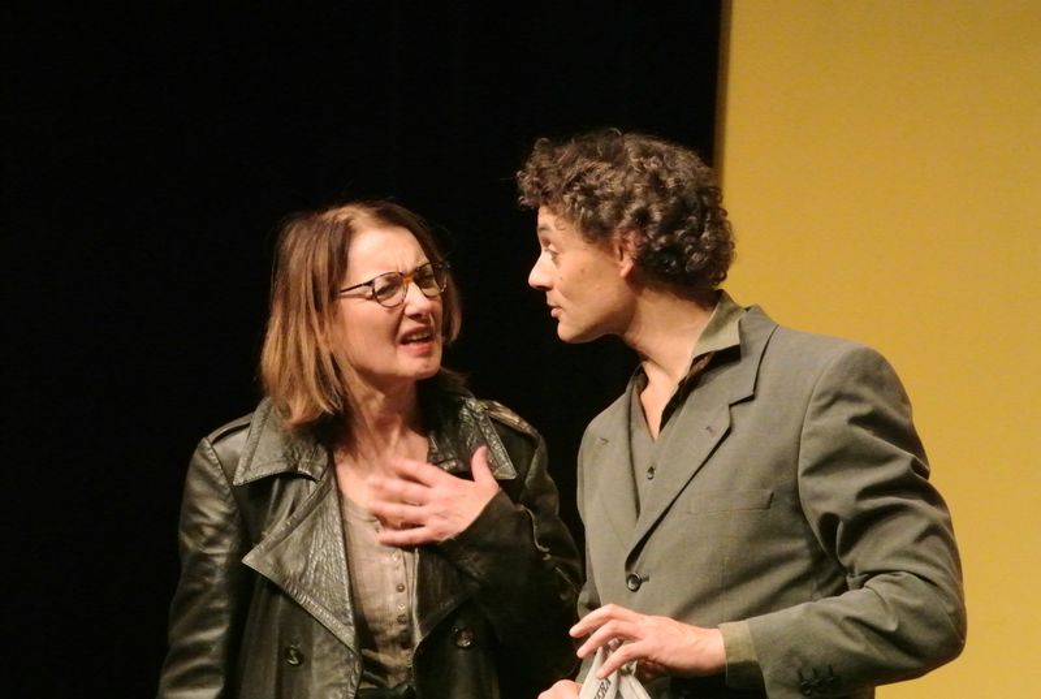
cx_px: 520
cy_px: 350
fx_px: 6491
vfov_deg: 6.2
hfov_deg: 9.2
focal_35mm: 224
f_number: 8
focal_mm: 83.2
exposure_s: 1/60
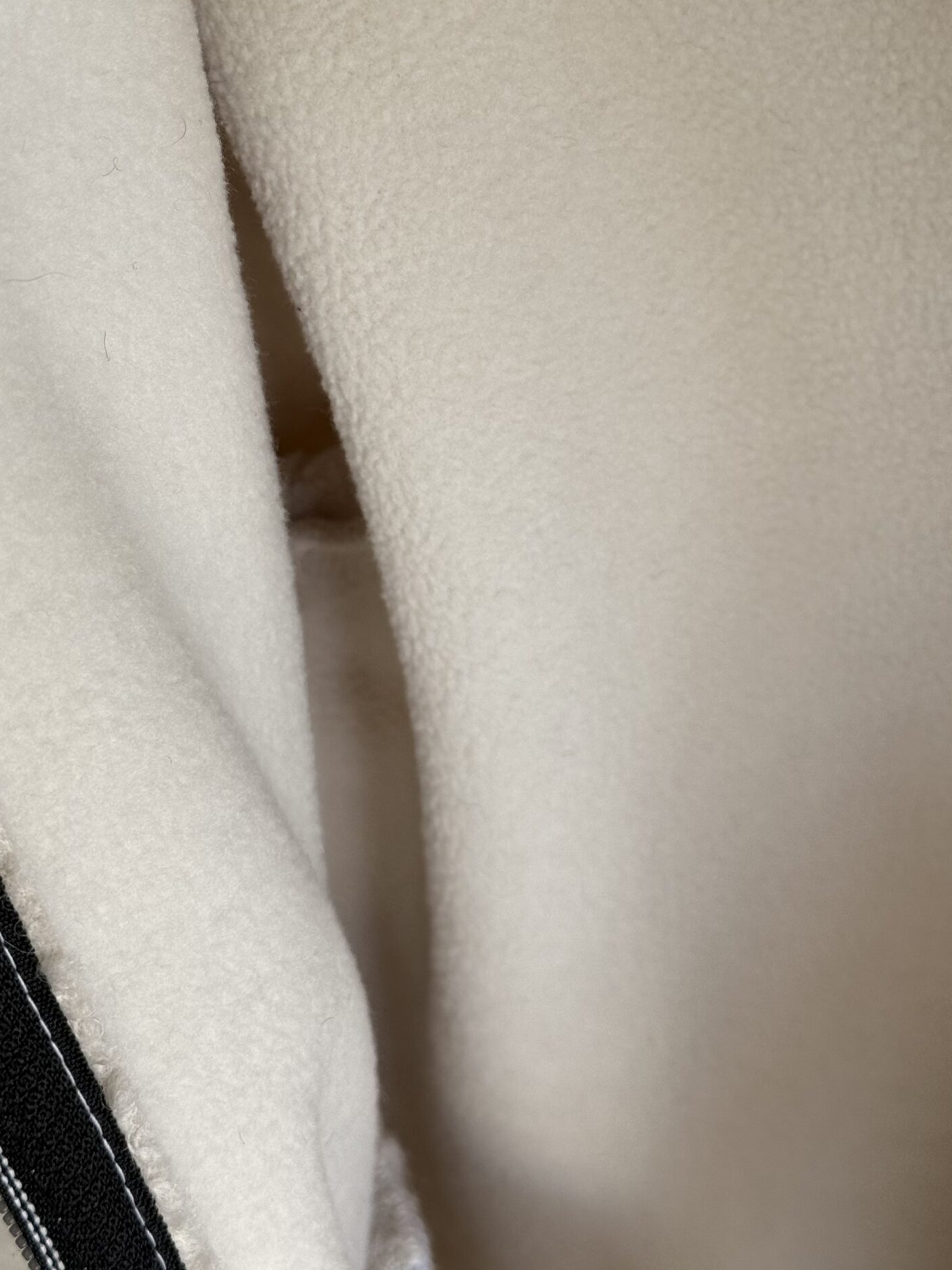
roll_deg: +15.8
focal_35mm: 66
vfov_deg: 29.2
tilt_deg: -33.8
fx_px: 2421
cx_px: 368
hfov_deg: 22.2
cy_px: 452
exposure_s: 1/132
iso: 50
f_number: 1.78
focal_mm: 6.76
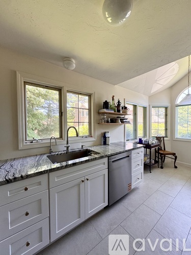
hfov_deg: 85.7
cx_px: 96
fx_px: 103
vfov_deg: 102.1
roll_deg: +1.5
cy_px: 128
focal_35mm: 14
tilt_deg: -0.5
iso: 160
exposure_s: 1/99
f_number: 2.2
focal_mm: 2.22
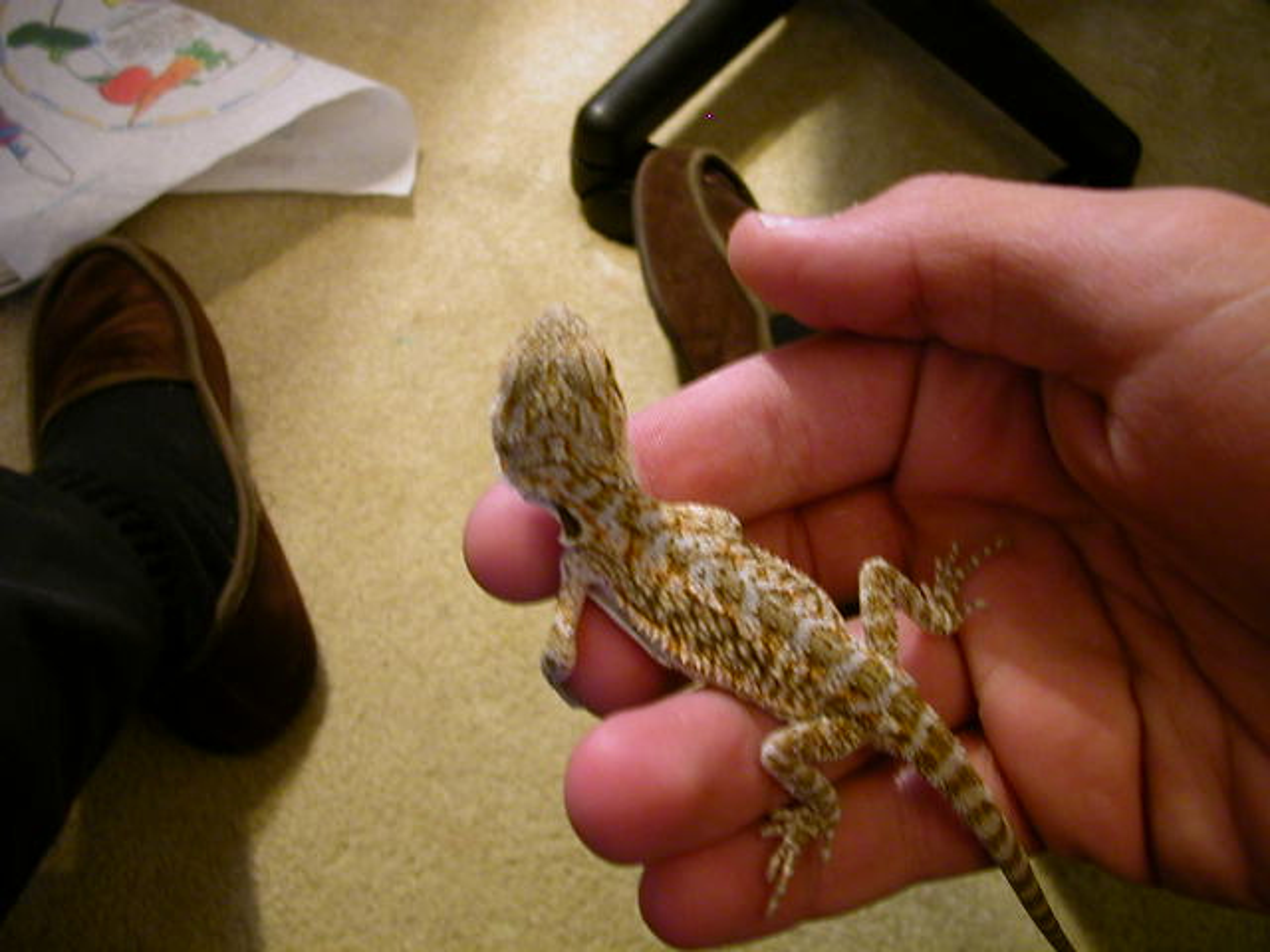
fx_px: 1357
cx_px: 635
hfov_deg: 50.1
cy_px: 476
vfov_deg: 38.7
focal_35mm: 37
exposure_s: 1/5.3
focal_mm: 5.6
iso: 100
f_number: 2.7
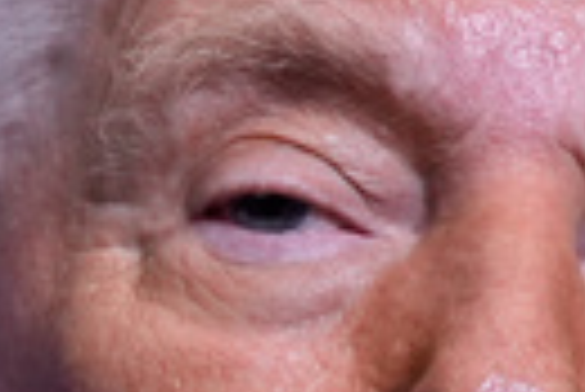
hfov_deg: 1.5
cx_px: -778
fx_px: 22840
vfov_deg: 1.0
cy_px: 737
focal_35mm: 1404
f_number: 2.8
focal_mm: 119
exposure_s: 1/500
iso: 1000
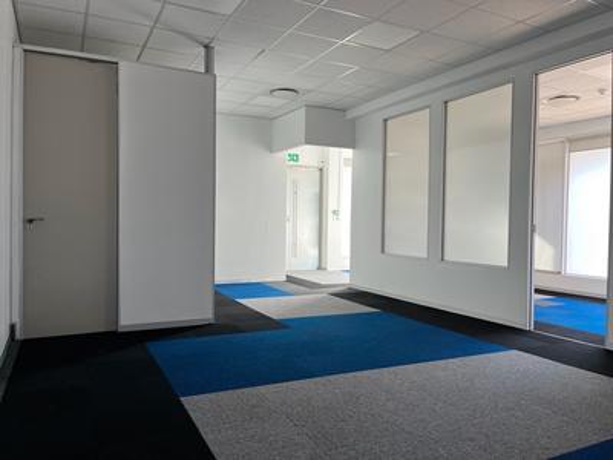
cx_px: 306
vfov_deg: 53.1
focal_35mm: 26
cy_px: 230
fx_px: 460
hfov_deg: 67.3
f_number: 1.6
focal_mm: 5.1
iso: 80
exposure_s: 1/121
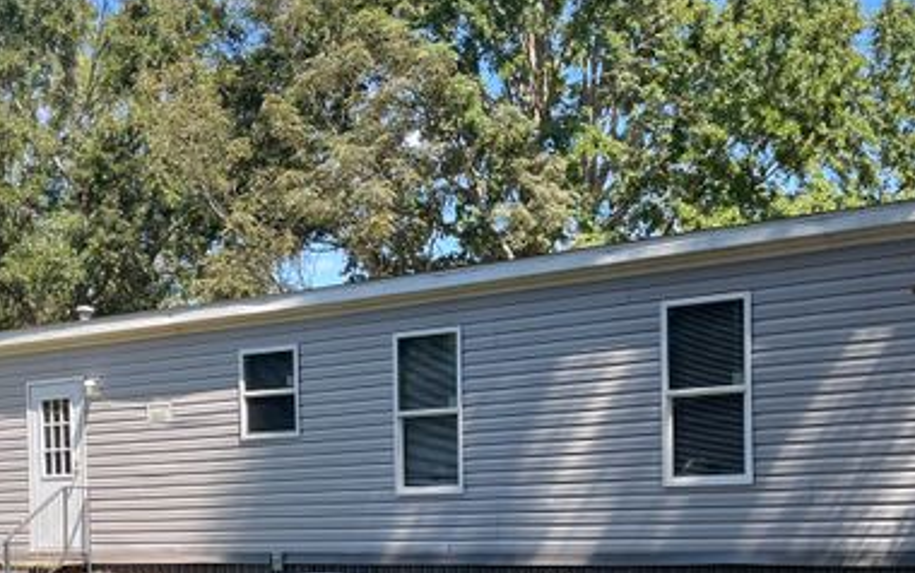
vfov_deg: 21.7
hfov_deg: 35.0
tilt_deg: -1.8
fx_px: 1447
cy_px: 554
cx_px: 380
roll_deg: +0.5
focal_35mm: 58
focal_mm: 5.1
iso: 50
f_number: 1.6
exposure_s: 1/569
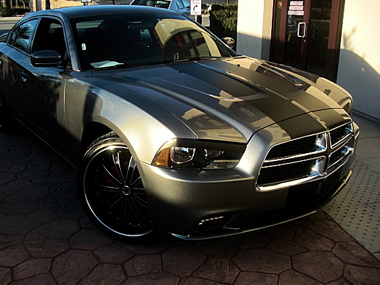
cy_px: 135
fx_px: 439
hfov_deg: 46.8
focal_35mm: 40
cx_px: 177
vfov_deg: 35.9
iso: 50
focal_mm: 6.3
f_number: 2.8
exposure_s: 1/320
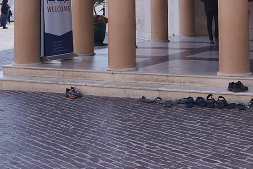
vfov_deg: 15.0
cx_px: 140
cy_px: -53
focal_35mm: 87
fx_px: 611
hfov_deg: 23.4
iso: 100
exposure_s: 1/100
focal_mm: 24
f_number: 9
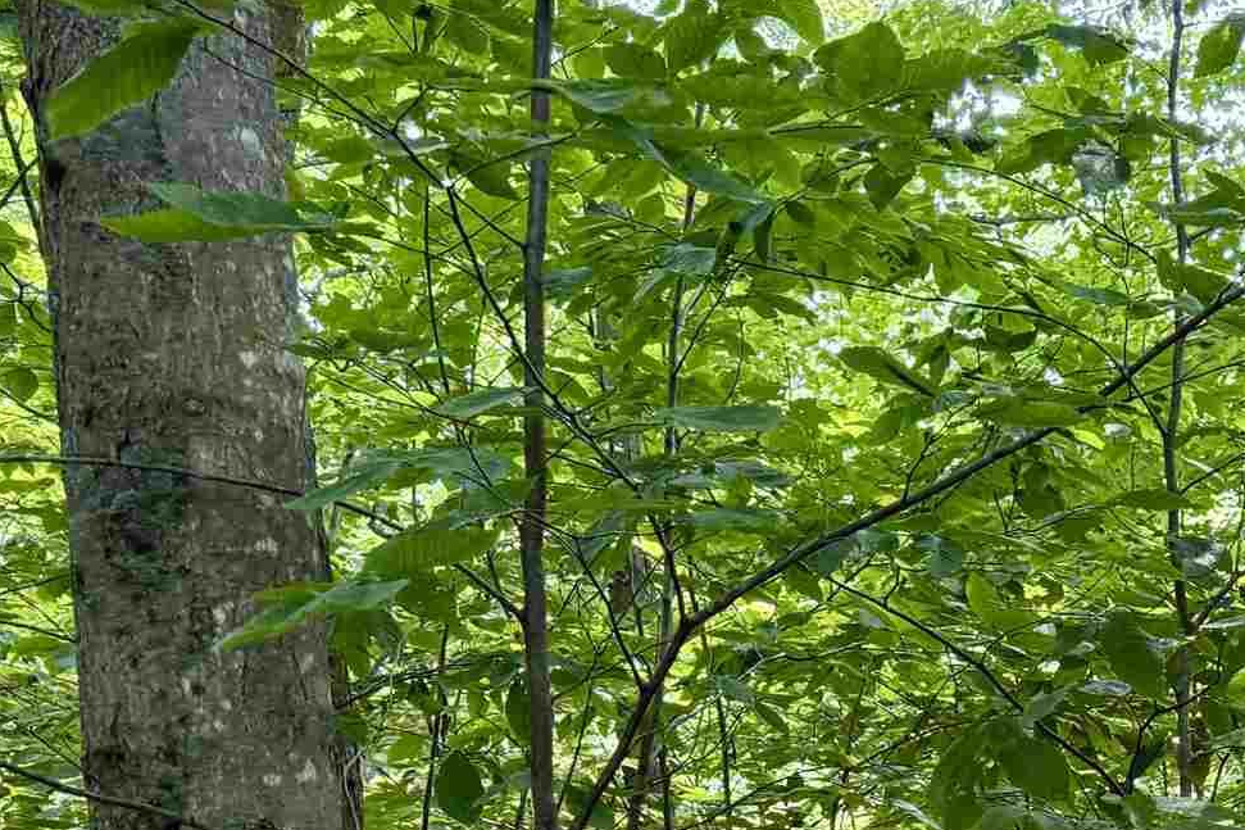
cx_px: 1413
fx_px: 2731
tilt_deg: -9.7
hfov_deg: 23.8
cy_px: 1412
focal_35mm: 79
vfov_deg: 15.3
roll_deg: +0.0
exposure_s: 1/121
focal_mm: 6.76
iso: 125
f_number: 1.78
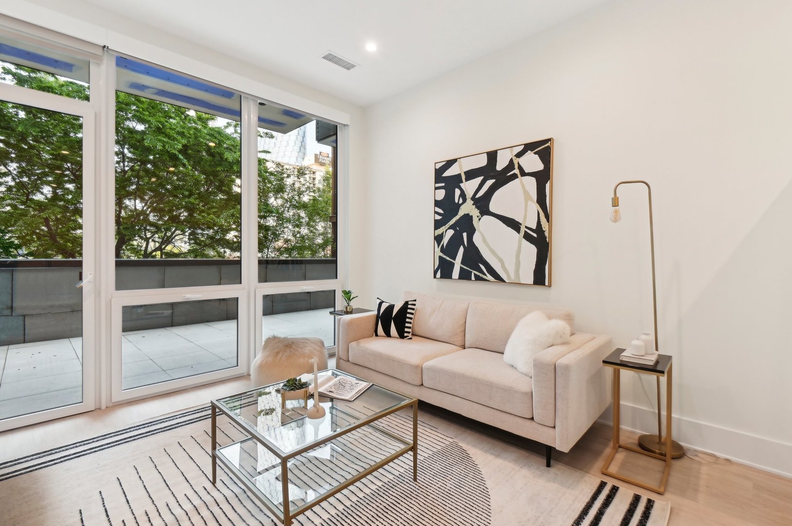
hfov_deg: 96.8
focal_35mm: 16
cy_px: 263
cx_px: 396
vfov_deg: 73.7
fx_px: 352
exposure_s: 1/15
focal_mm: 16
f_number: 11
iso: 400
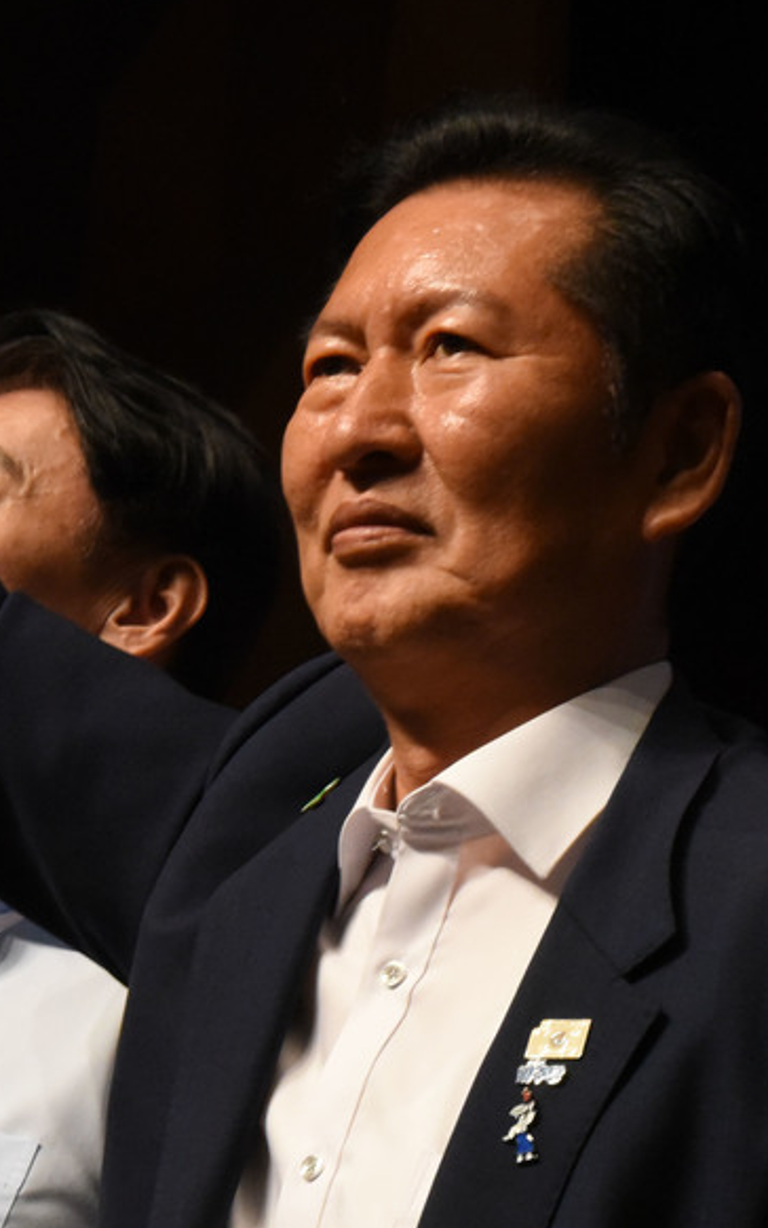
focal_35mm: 135
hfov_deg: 9.6
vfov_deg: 15.5
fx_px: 4519
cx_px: 789
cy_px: 535
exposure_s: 1/60
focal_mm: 55
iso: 6400
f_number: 5.6
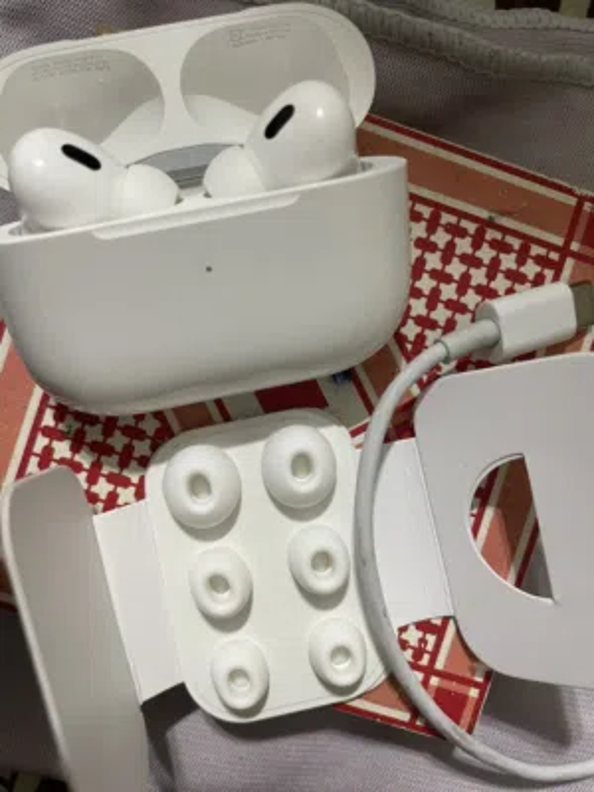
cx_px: 297
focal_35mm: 26
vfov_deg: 67.3
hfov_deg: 53.1
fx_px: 595
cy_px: 396
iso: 320
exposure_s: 1/50
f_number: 1.6
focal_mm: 4.2
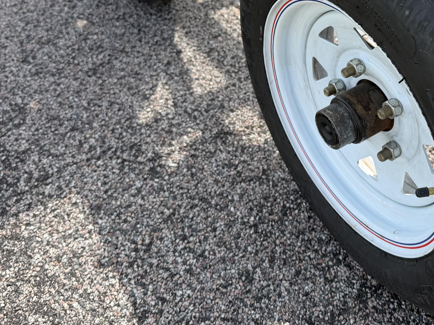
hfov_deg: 43.4
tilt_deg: -36.8
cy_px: 38
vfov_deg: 32.1
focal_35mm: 43
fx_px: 539
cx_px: 282
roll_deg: +0.5
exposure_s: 1/1437
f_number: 1.78
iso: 80
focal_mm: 6.76
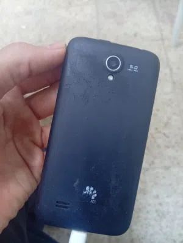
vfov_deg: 65.2
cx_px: 92
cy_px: 122
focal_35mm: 27
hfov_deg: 51.5
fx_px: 190
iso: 173
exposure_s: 1/50
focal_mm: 3.84
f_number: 1.8
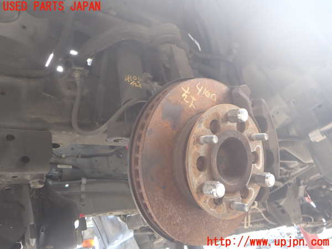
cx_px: 166
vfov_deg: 46.8
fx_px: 288
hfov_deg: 60.0
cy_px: 124
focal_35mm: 30
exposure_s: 1/60
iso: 125
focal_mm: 5.4
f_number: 2.3
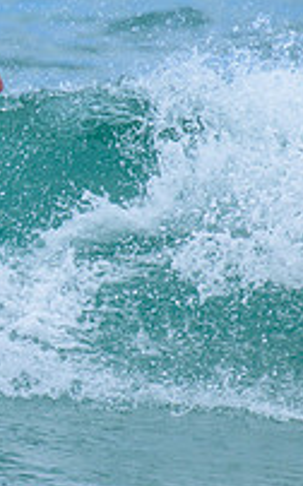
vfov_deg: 1.0
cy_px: 202
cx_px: -341
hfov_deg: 0.6
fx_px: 27627
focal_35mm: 2088
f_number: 8
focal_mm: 560
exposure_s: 1/2000
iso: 400
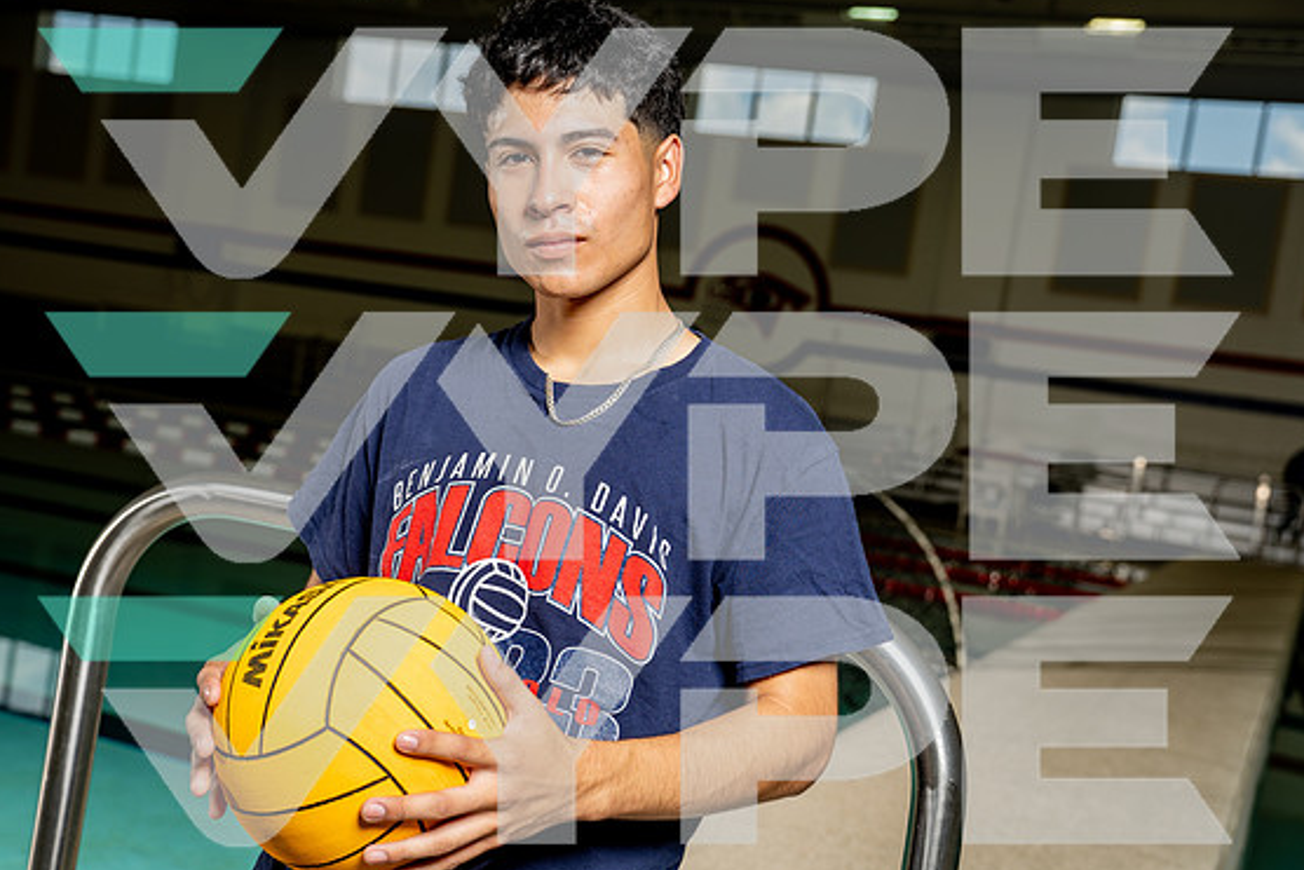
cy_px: 437
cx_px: 643
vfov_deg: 28.7
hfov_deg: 41.9
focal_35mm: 47
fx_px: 1703
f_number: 4.5
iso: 100
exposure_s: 1/250
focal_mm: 44
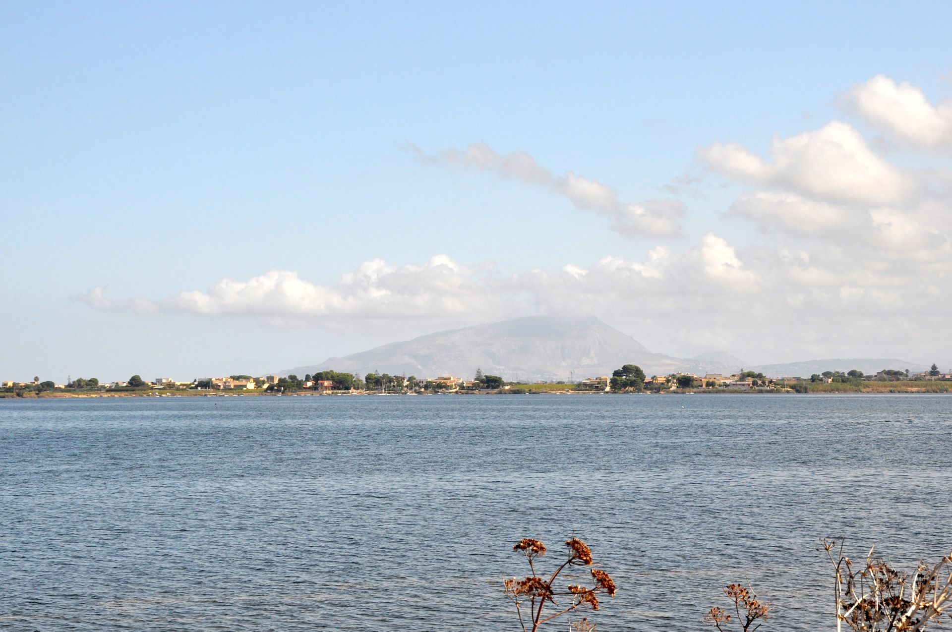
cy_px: 316
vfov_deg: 17.4
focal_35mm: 78
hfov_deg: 26.0
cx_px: 476
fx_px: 2060
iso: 400
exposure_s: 1/200
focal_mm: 52
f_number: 14
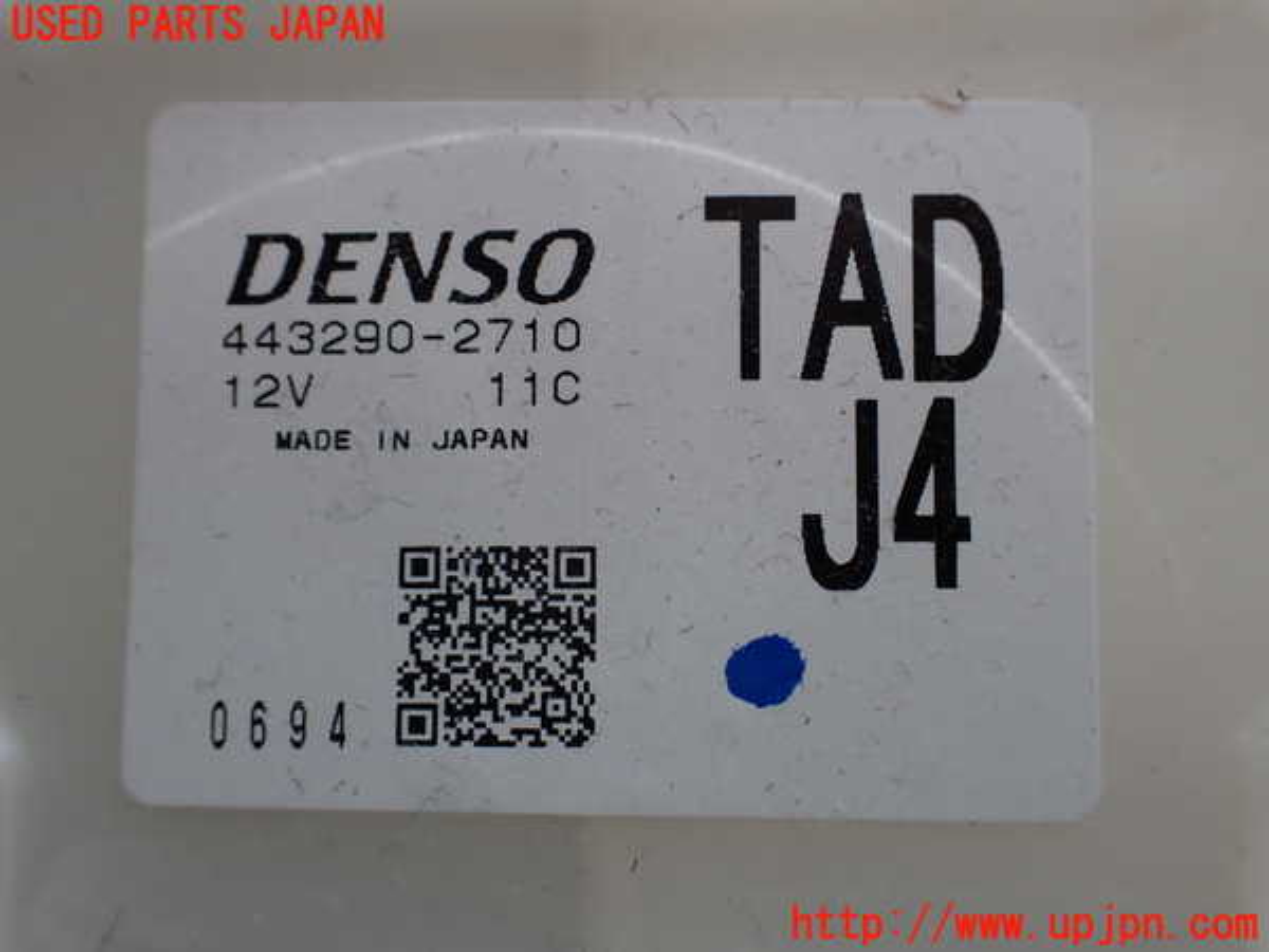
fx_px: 1100
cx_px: 634
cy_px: 476
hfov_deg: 60.0
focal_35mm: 30
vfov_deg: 46.8
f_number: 3.2
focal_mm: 5.4
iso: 100
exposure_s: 1/400
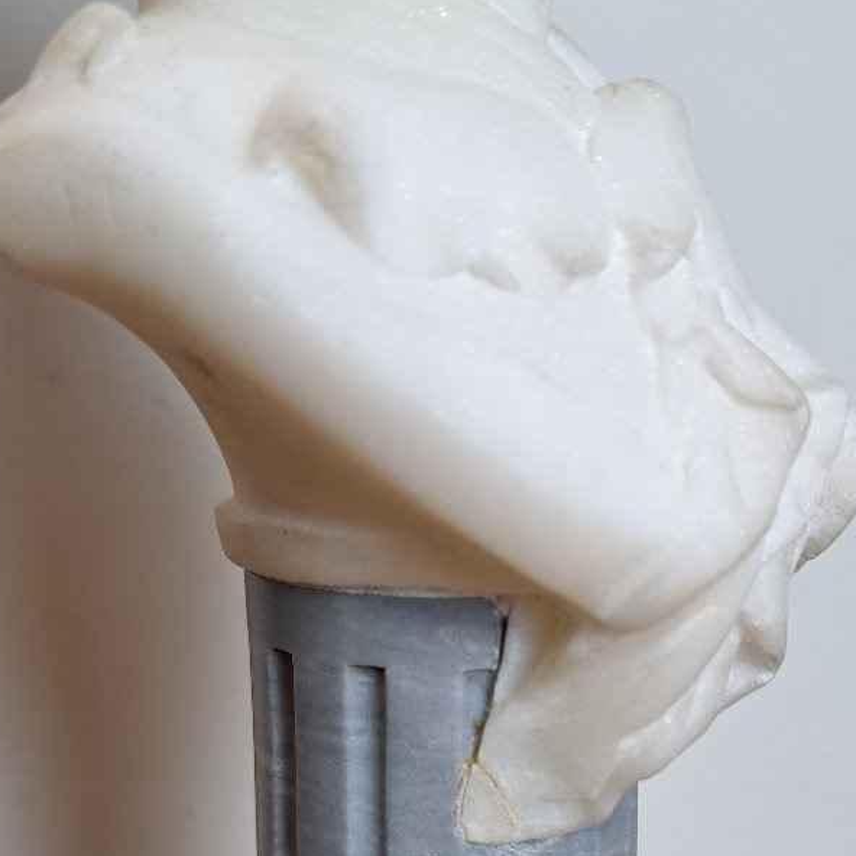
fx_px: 1203
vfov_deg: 38.1
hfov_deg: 39.1
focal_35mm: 43
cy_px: 654
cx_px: 466
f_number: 1.8
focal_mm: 5.23
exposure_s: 1/50
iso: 125
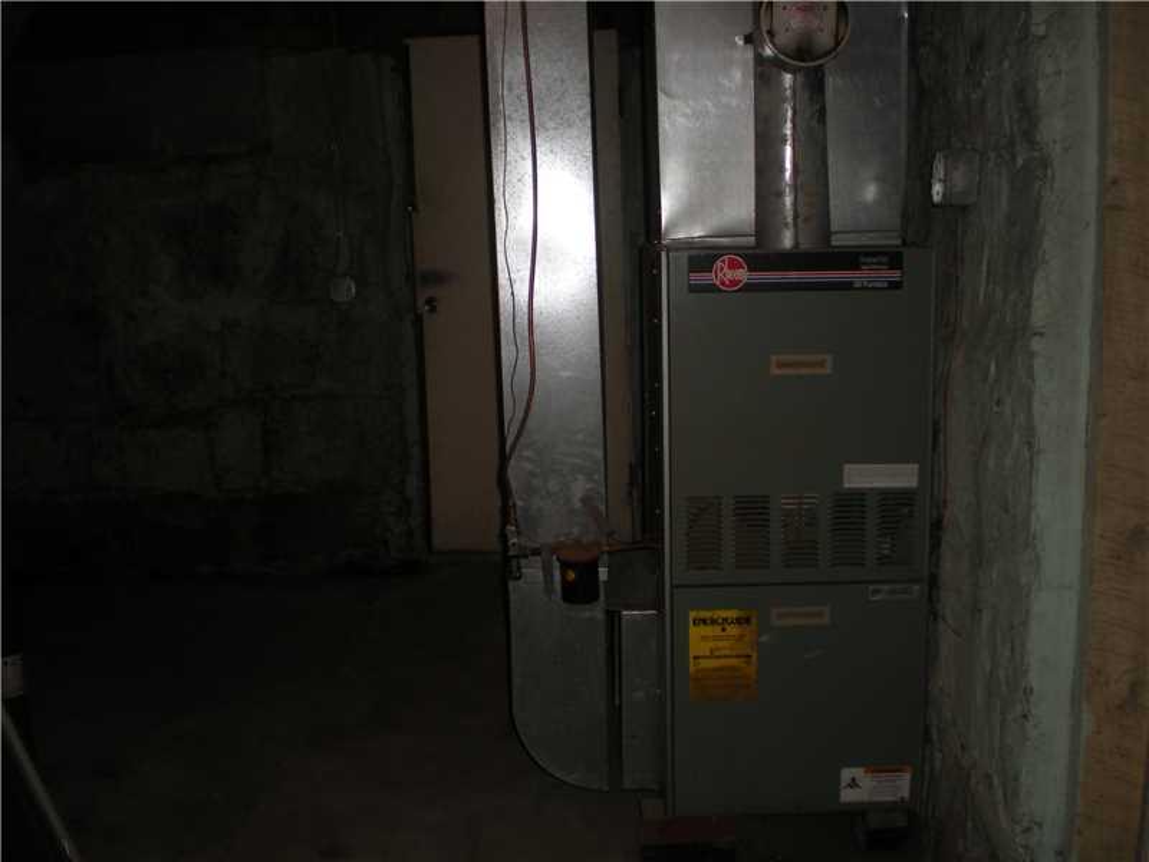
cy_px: 431
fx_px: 1261
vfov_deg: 37.7
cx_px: 574
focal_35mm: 38
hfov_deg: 49.0
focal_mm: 6.3
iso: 64
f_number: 3.1
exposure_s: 1/60
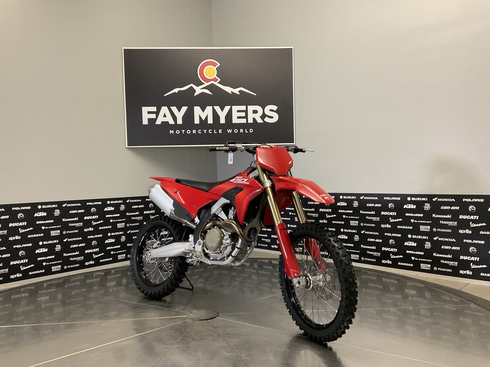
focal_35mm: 29
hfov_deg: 61.7
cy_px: 184
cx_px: 245
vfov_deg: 48.2
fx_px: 411
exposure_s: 1/60
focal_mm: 3
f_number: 1.8
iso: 200
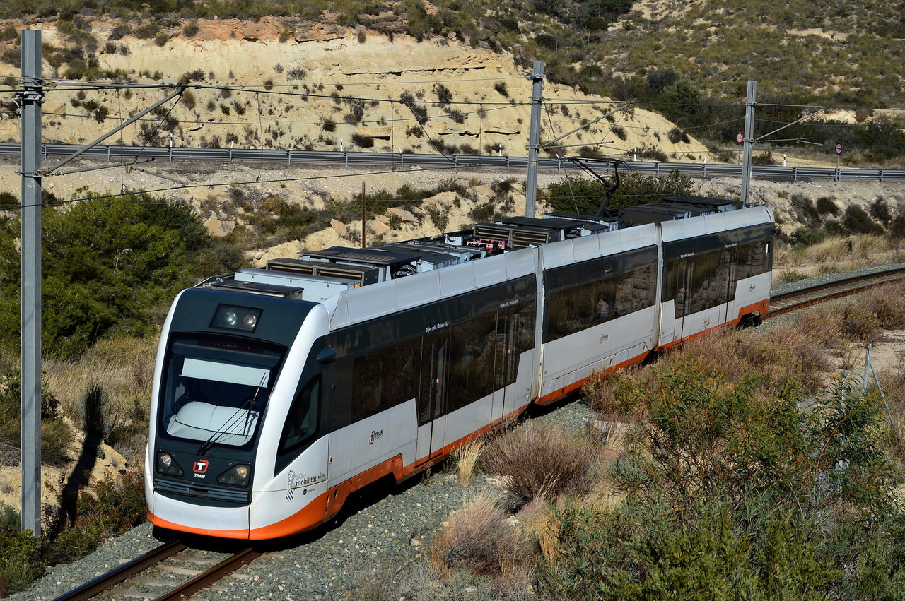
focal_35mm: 75
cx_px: 452
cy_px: 300
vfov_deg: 18.1
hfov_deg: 27.0
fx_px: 1884
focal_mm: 50
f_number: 8
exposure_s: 1/500
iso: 100
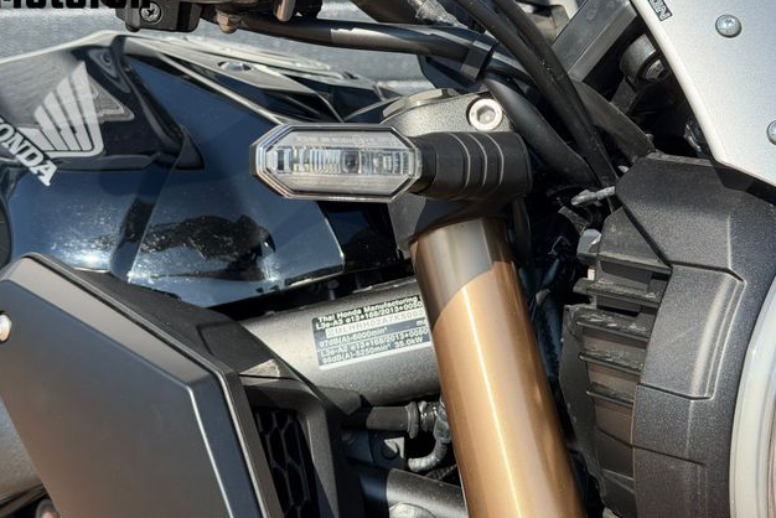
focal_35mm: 51
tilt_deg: -12.6
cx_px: 388
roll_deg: +2.9
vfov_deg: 26.5
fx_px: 1100
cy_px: 223
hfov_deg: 38.9
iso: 100
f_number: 1.78
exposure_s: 1/2415
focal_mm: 6.76
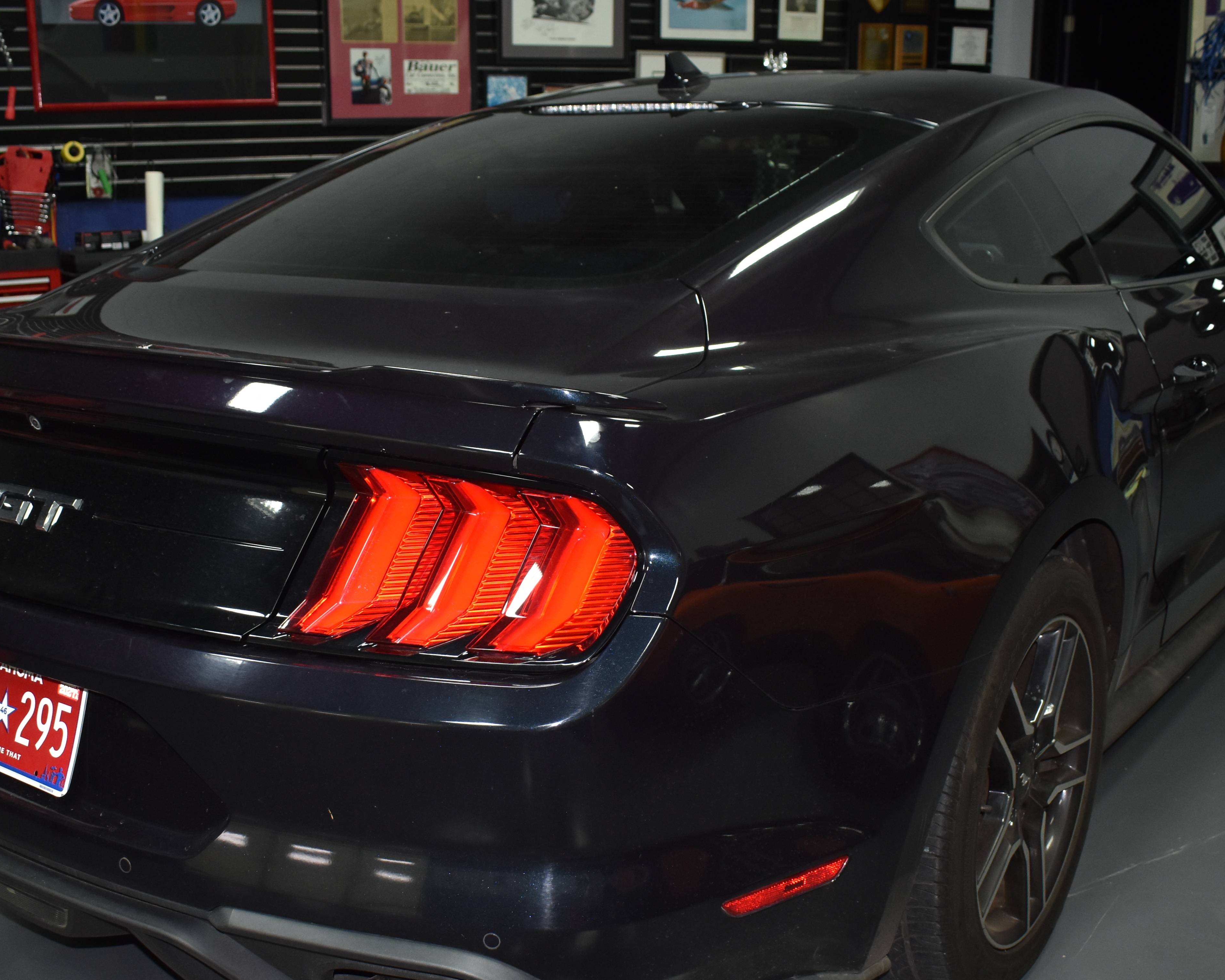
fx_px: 1450
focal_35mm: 40
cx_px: 568
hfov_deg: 45.8
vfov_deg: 37.3
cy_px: 567
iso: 800
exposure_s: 1/160
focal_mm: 18
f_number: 3.5
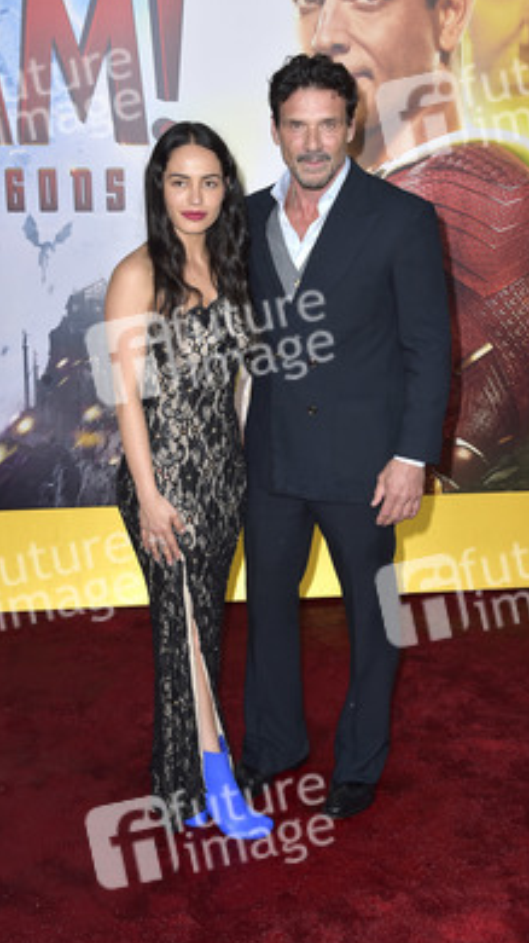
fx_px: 1074
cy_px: 469
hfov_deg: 27.7
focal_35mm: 43
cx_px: 281
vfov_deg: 47.4
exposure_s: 1/250
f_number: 6.3
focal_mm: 40
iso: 400
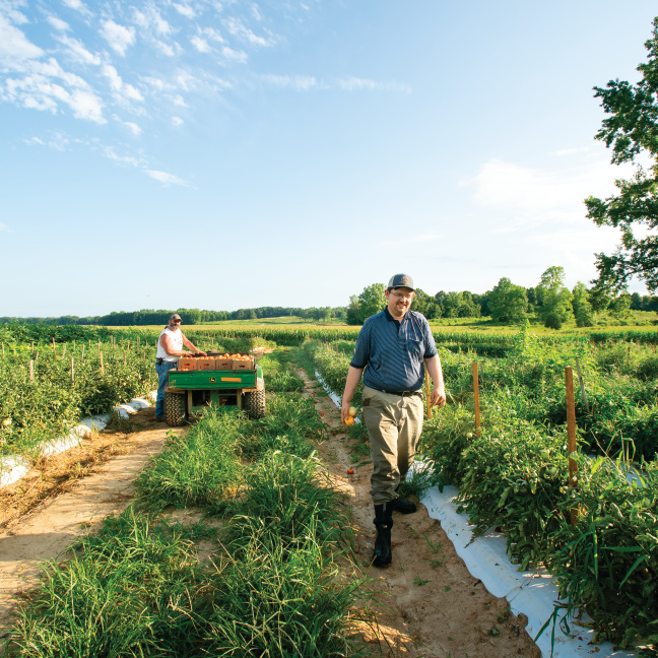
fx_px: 452
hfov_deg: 72.1
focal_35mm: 21
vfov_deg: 72.1
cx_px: 329
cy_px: 336
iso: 320
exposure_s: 1/320
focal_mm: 16
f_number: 8
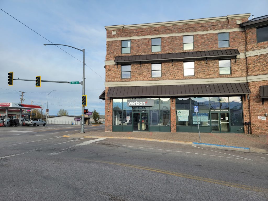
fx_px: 186
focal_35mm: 24
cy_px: 100
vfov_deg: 56.8
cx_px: 134
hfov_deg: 71.6
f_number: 1.8
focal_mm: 6.7
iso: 16
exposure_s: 1/479
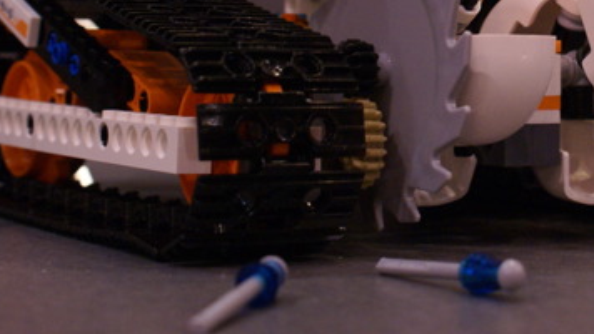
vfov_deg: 11.2
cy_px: -73
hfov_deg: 20.1
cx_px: 427
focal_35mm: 106
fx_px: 1669
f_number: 5
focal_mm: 30
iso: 400
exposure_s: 1/20
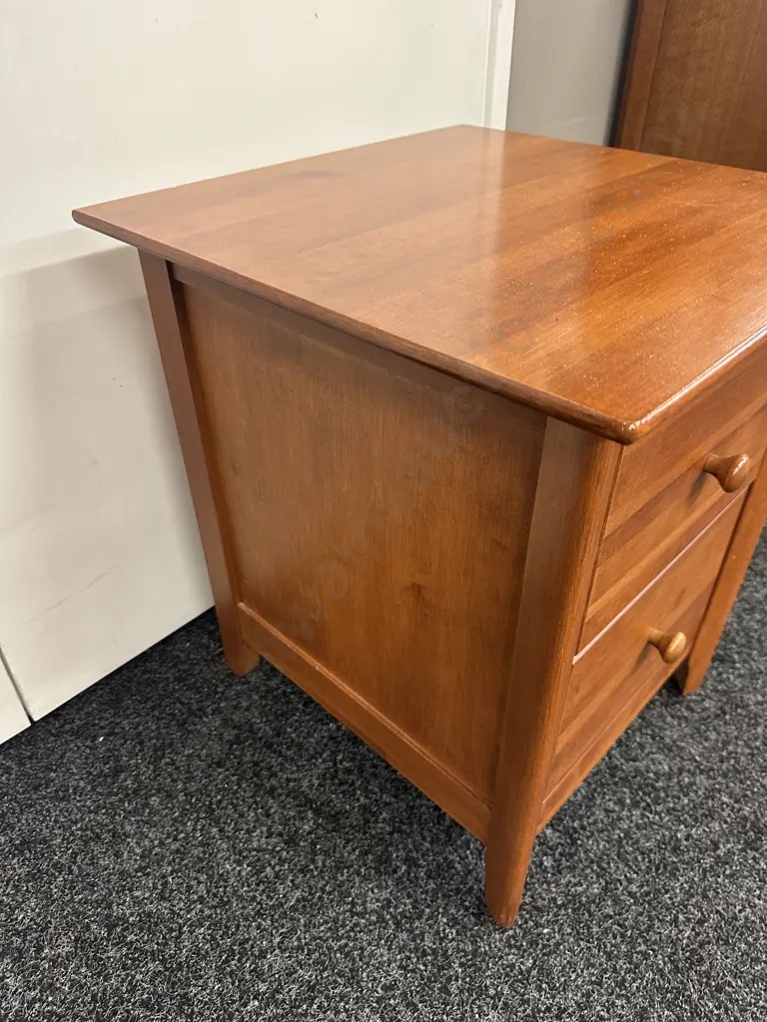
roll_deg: +0.2
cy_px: 511
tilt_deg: -35.9
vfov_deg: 71.6
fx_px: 709
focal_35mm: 24
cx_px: 384
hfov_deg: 56.8
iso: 320
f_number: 1.78
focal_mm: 6.86
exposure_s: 1/50
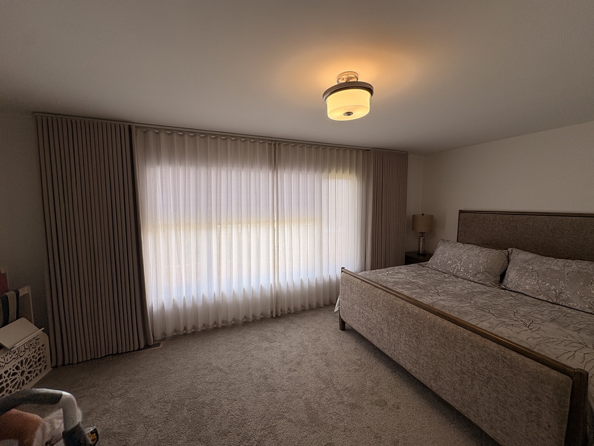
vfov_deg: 85.7
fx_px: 240
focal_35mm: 14
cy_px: 223
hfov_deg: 102.1
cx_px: 297
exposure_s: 1/120
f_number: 2.2
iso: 40
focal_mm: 2.22
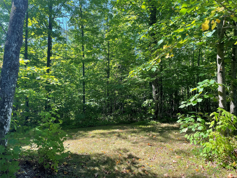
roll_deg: +0.0
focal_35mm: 26
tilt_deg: +4.6
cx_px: 118
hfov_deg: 67.3
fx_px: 178
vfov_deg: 53.1
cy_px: 89
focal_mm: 4.2
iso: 32
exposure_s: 1/403
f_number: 1.6
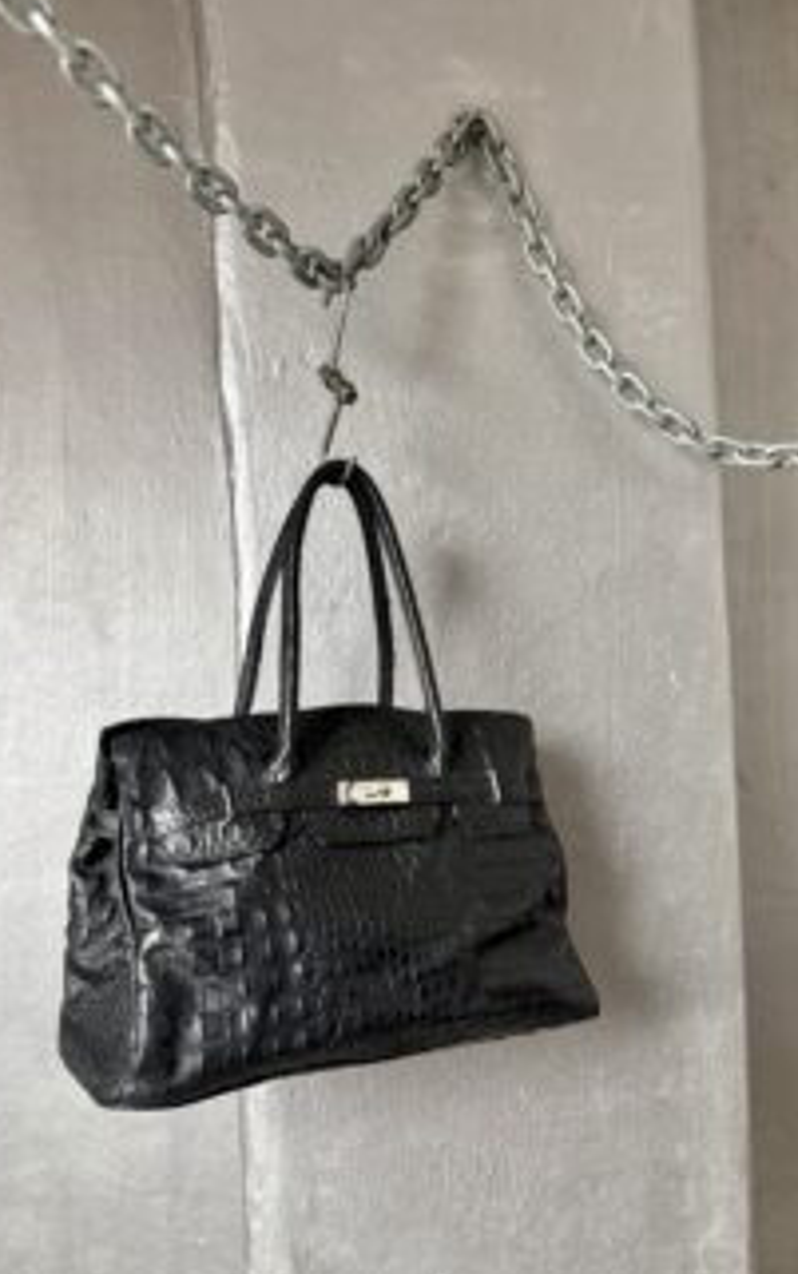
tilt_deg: +0.3
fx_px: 973
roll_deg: -0.4
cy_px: 669
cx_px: 407
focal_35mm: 28
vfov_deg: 66.4
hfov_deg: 44.6
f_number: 1.78
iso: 800
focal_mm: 6.76
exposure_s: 1/51
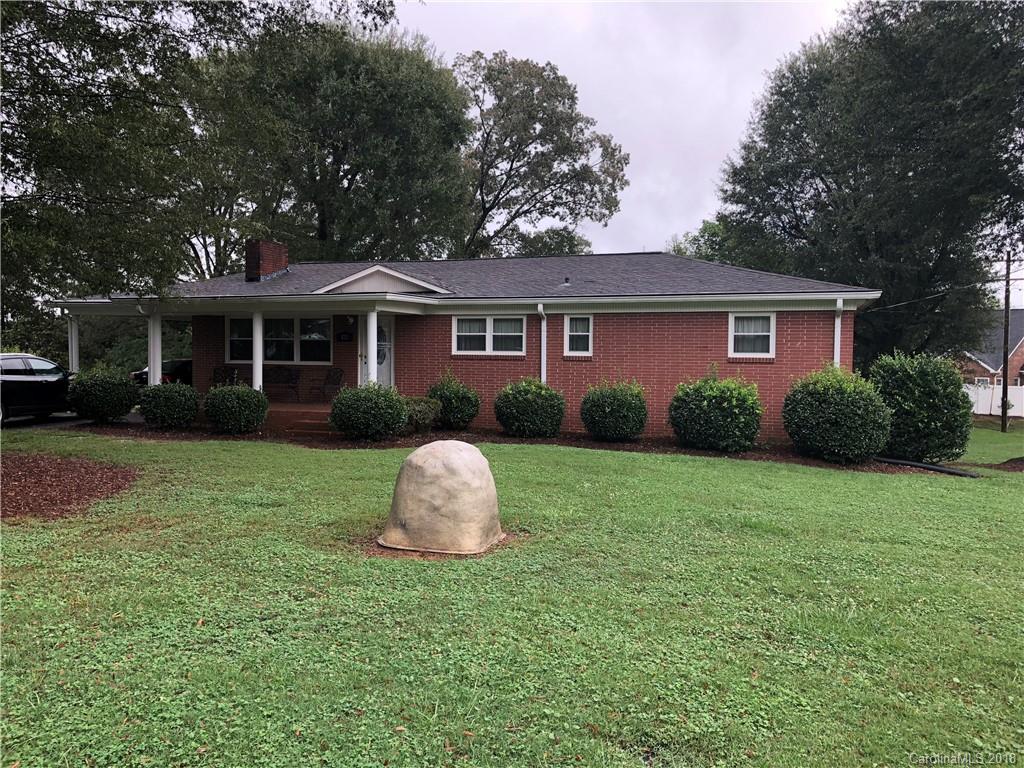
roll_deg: -0.5
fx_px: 828
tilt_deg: -2.7
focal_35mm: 28
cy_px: 384
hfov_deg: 63.4
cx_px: 512
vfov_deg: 49.7
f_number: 1.8
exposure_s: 1/120
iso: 25
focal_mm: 3.99
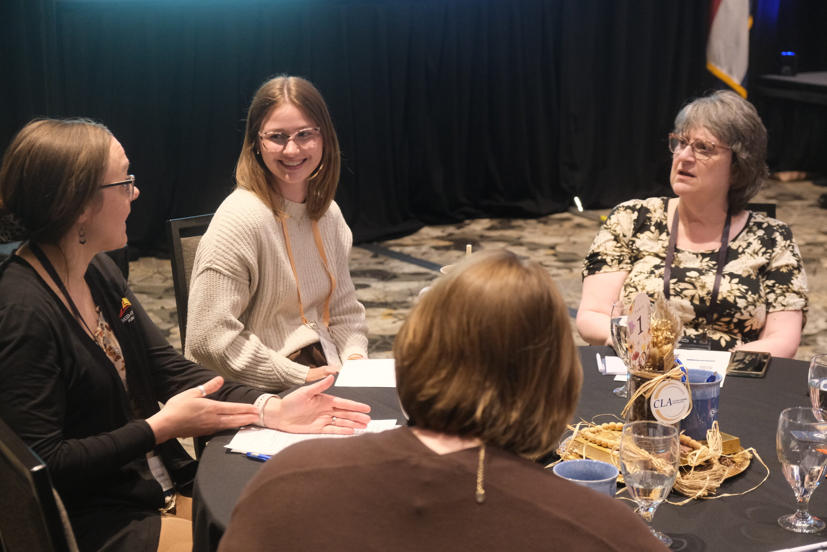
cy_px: 276
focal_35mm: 67
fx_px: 1539
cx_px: 414
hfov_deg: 30.1
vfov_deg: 20.3
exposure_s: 1/60
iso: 2500
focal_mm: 44.4
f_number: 4
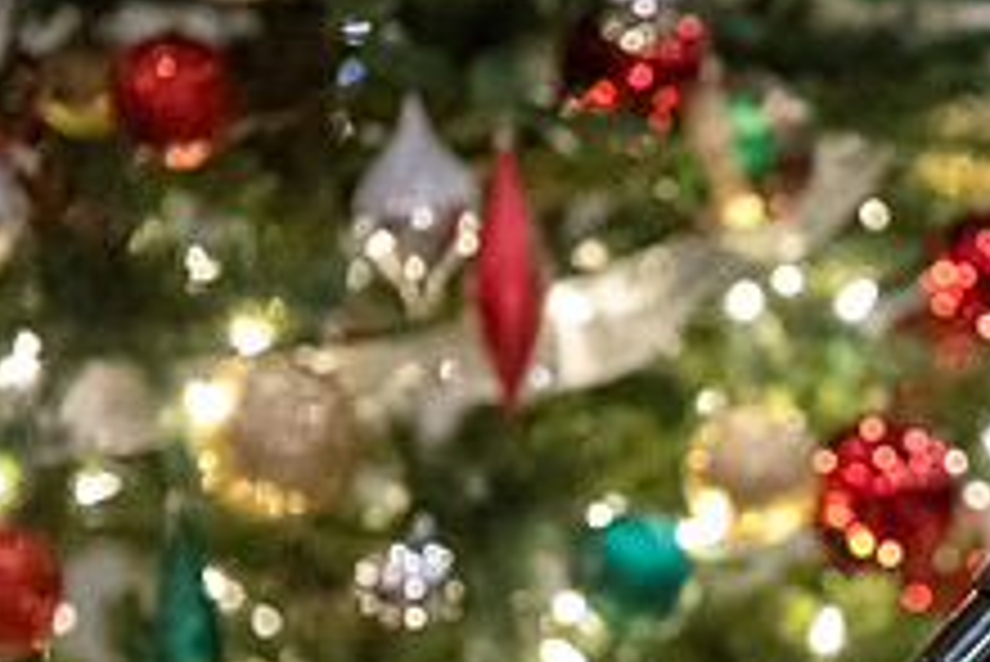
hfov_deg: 4.6
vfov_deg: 3.1
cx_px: 1264
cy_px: 592
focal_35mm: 449
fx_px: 12355
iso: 6400
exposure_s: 1/200
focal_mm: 170
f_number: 3.2
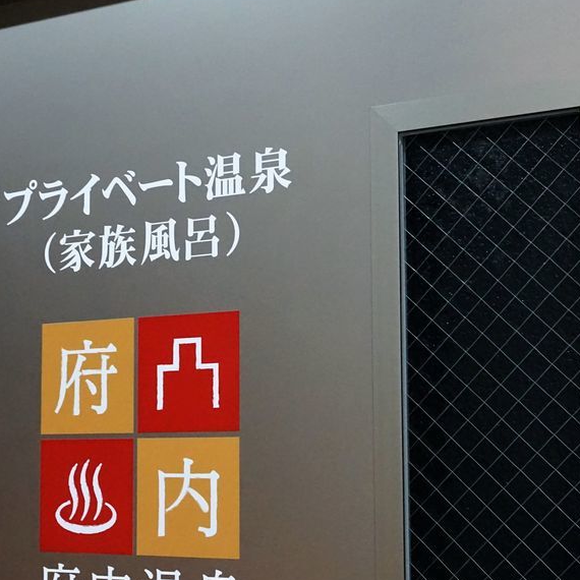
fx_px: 1118
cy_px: 382
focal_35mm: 59
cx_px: 266
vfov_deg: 28.9
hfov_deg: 29.1
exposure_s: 1/100
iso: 3200
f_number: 4
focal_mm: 22
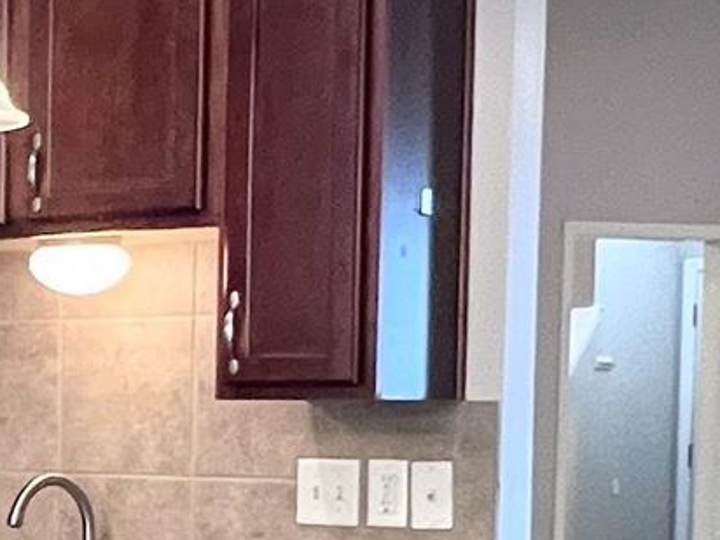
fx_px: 2018
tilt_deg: -4.8
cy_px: 571
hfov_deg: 18.5
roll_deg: -0.4
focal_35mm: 97
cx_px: -273
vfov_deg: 14.9
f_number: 1.8
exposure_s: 1/60
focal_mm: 1.57
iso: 500
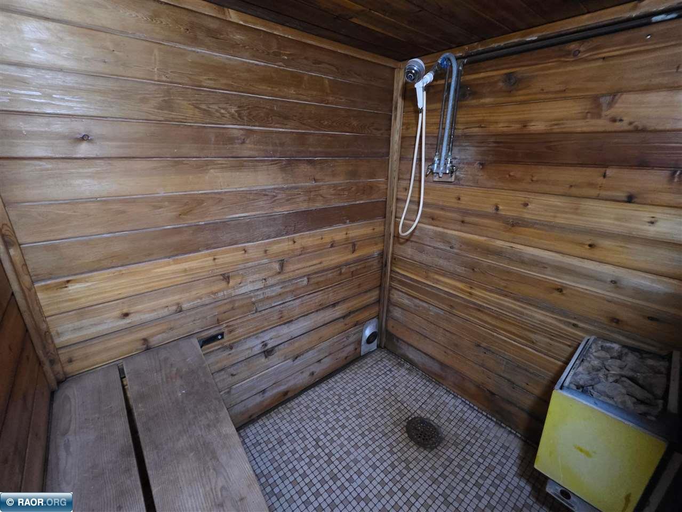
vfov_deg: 89.9
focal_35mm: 13
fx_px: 256
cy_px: 256
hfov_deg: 106.2
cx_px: 341
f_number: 1.9
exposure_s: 1/24
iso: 1250
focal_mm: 2.2
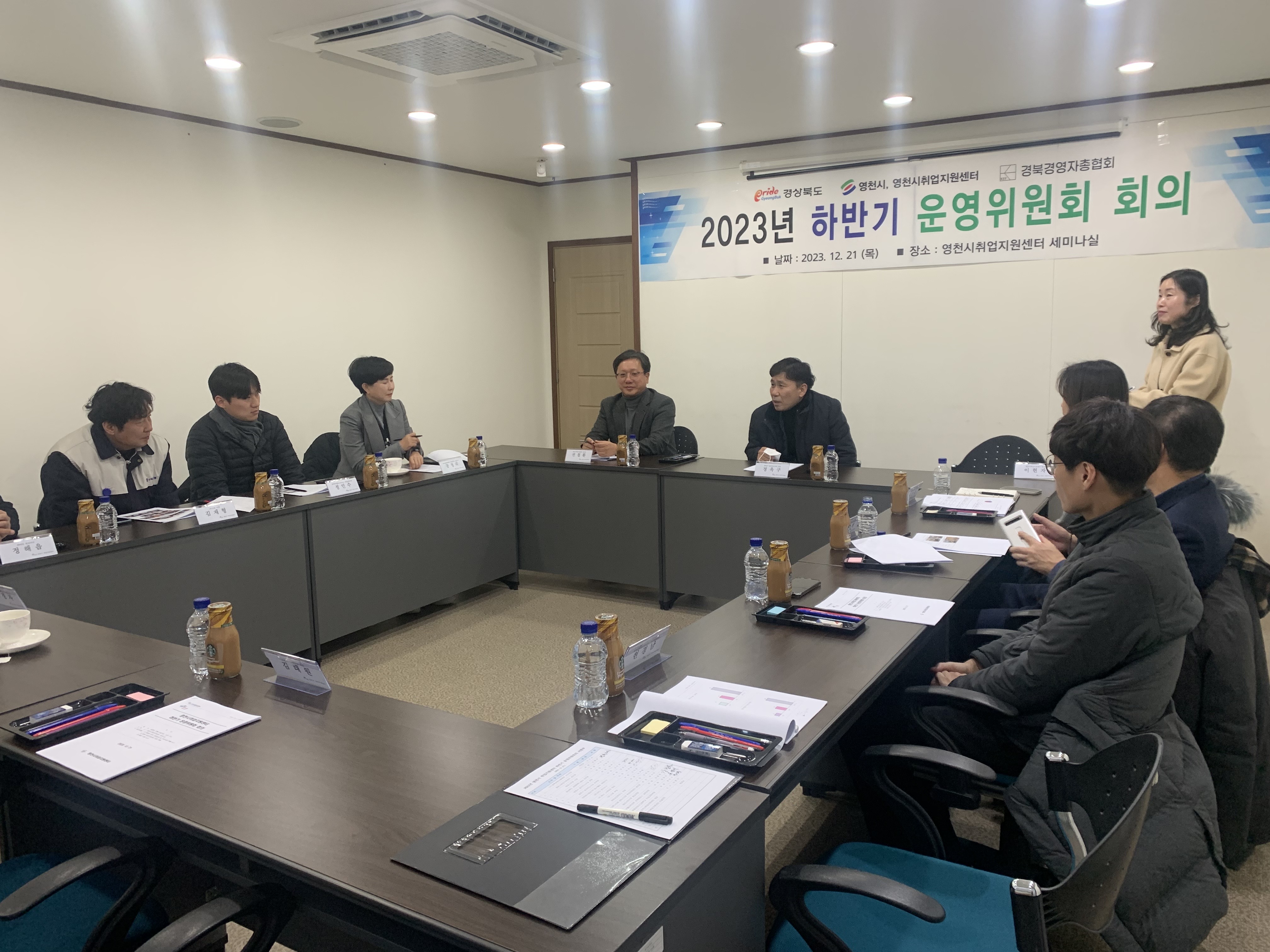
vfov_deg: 53.1
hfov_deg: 67.3
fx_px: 954
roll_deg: +0.7
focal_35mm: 26
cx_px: 635
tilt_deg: -8.4
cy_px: 476
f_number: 1.8
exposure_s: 1/60
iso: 100
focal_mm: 4.25
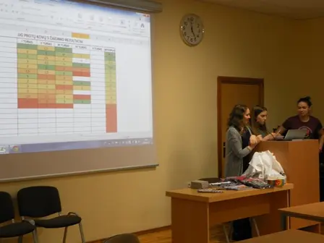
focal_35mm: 58
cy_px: 122
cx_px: 162
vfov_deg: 25.2
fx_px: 543
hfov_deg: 33.2
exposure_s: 1/15
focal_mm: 10.3
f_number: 3.5
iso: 200
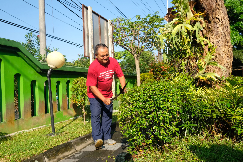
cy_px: 81
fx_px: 196
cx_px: 122
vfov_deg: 45.0
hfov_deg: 63.7
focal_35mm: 29
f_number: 8
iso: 200
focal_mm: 19.2
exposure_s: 1/170
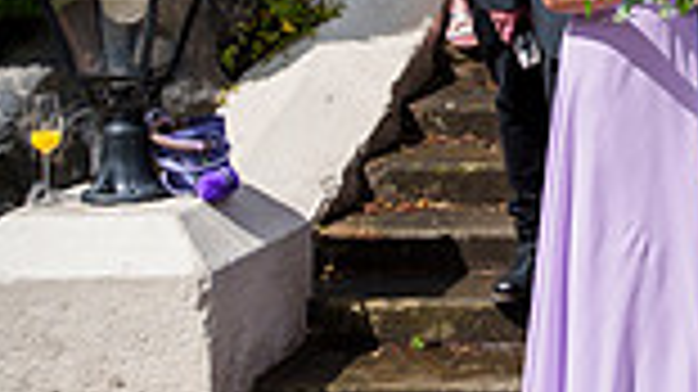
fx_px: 2257
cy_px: -303
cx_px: 1229
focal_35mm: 122
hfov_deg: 15.3
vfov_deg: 9.5
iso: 200
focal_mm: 28
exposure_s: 1/3200
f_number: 3.5
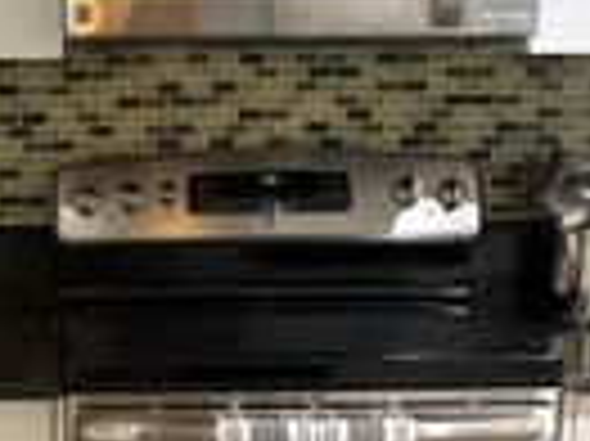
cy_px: 466
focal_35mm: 99
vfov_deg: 14.6
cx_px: 32
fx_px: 1686
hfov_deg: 19.4
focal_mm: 5.96
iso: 200
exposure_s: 1/60
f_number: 1.6
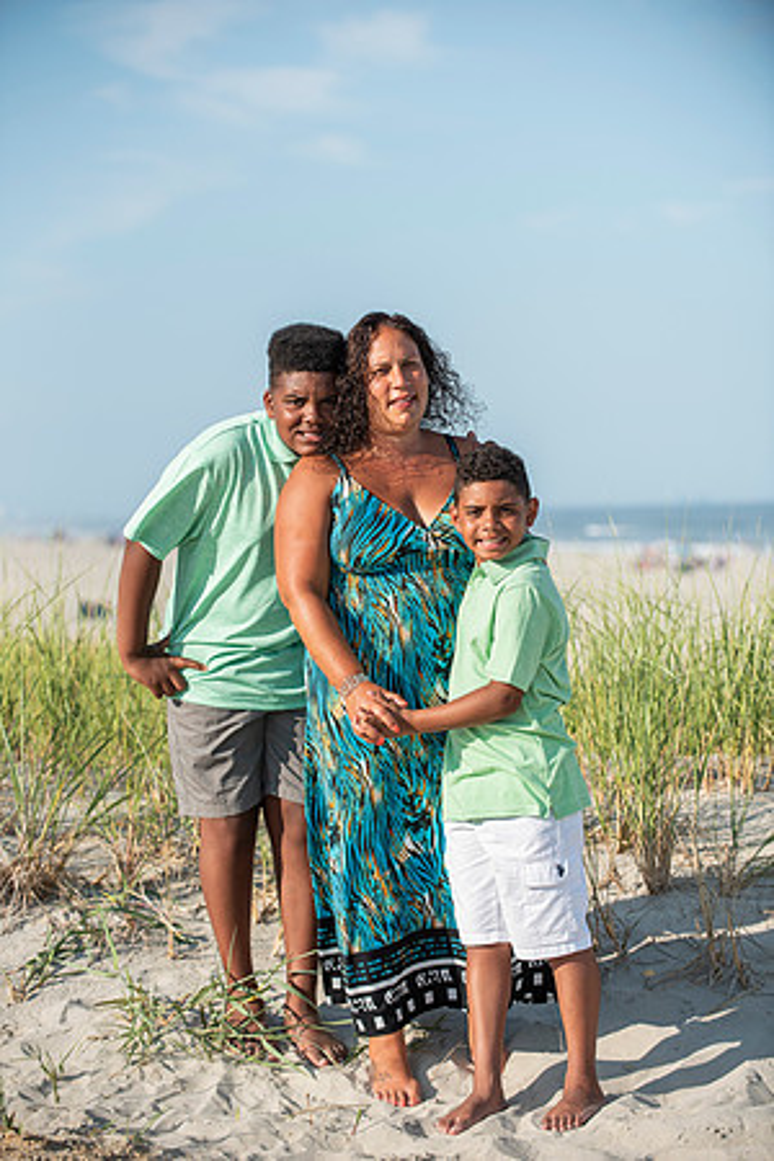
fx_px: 3547
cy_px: 580
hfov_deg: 12.5
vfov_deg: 18.6
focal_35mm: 110
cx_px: 387
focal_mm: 110
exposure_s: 1/2500
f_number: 4
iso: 250
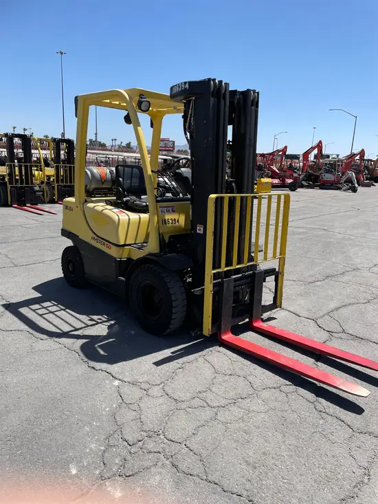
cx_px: 189
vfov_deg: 67.3
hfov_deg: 53.1
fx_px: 378
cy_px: 252
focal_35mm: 26
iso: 50
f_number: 1.6
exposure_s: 1/4464
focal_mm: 4.2
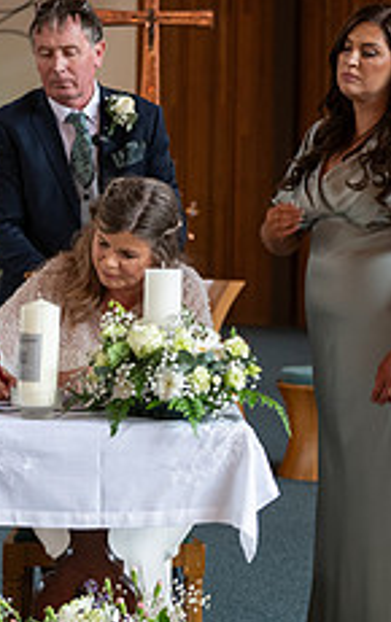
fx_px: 1955
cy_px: 176
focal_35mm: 115
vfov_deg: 18.0
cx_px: 202
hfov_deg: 11.4
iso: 640
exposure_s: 1/160
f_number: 3.5
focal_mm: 45
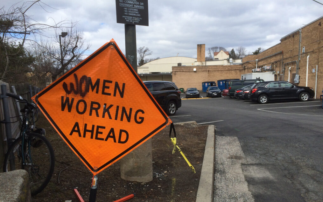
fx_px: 273
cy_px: 122
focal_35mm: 31
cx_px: 163
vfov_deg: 40.4
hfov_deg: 61.2
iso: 32
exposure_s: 1/2053
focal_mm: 4.15
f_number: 2.2
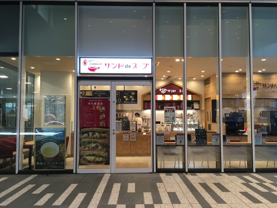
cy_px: 104
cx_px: 138
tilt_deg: +3.1
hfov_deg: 61.7
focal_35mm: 29
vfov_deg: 48.2
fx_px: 232
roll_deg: +0.1
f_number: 2.2
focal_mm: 4.15
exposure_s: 1/30
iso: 40
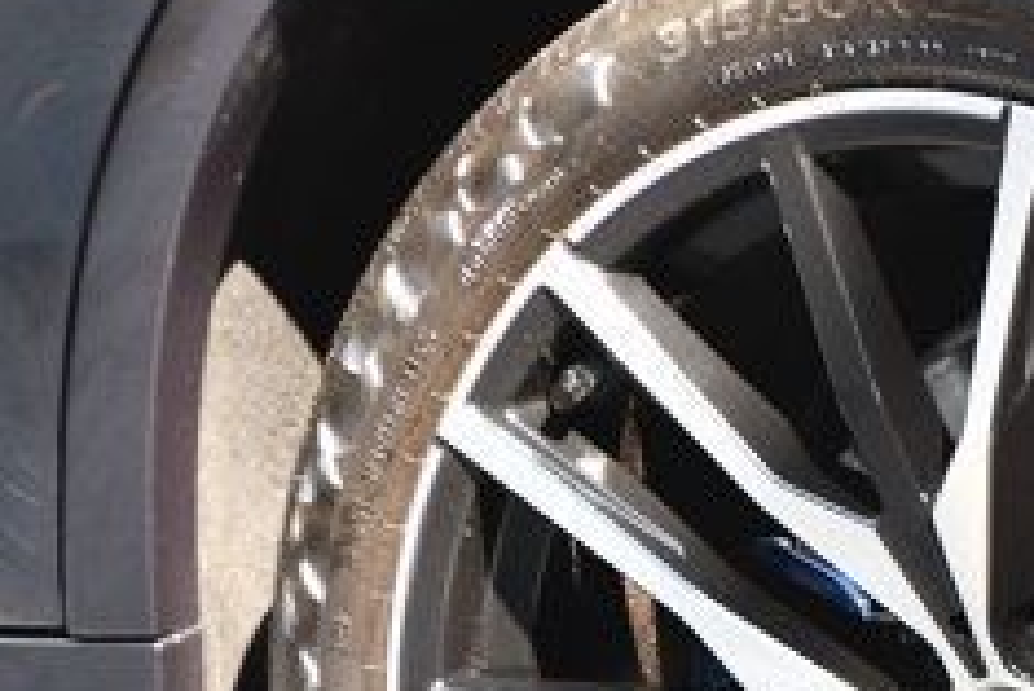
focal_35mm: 473
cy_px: 737
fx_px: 13593
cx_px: 1021
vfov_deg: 2.9
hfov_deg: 4.4
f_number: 4.8
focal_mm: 116
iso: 800
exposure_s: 1/160
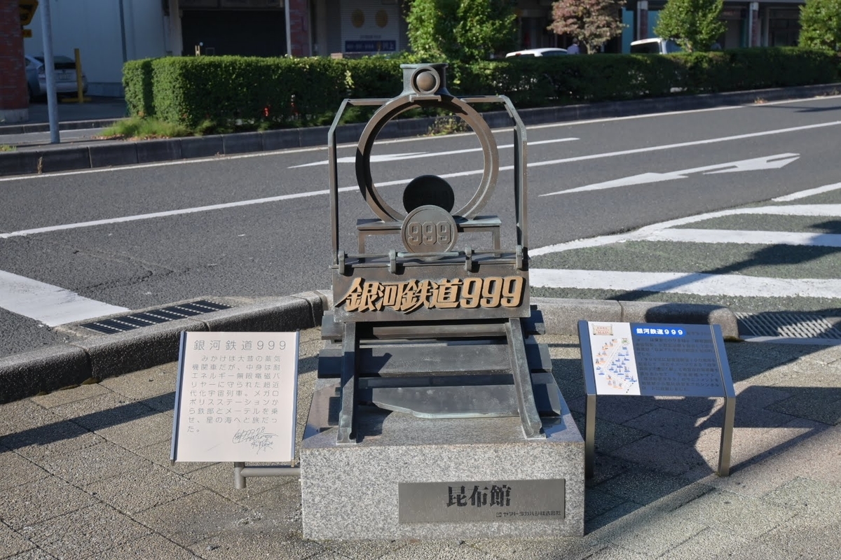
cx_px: 420
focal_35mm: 47
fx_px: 1104
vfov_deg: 28.5
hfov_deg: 41.7
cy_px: 280
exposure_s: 1/1600
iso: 125
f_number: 5
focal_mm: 31.5
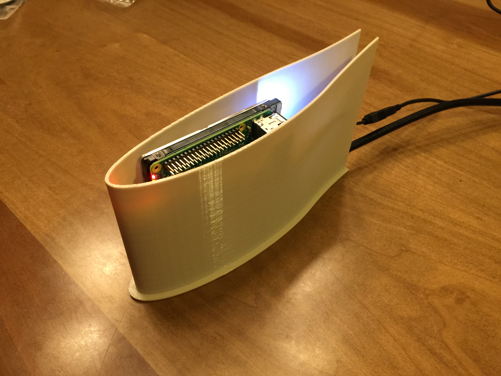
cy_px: 188
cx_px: 250
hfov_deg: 61.7
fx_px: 420
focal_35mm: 29
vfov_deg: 48.2
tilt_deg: -45.2
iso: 100
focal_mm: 4.15
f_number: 2.2
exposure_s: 1/10
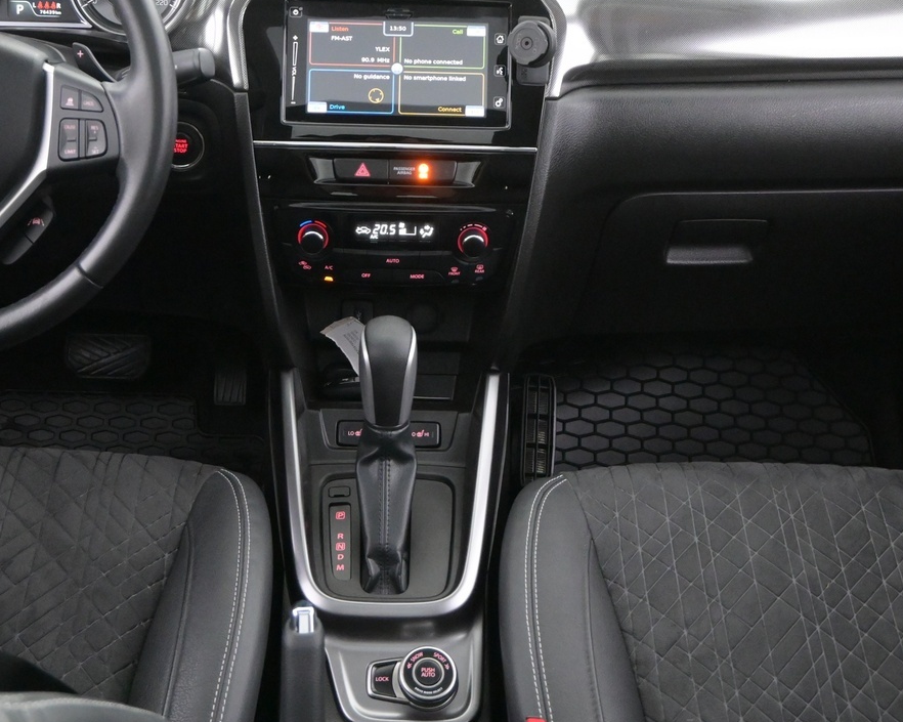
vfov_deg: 29.7
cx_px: 403
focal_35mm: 50
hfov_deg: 37.0
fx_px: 1347
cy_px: 229
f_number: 3.8
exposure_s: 1/30
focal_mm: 19.5
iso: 4500
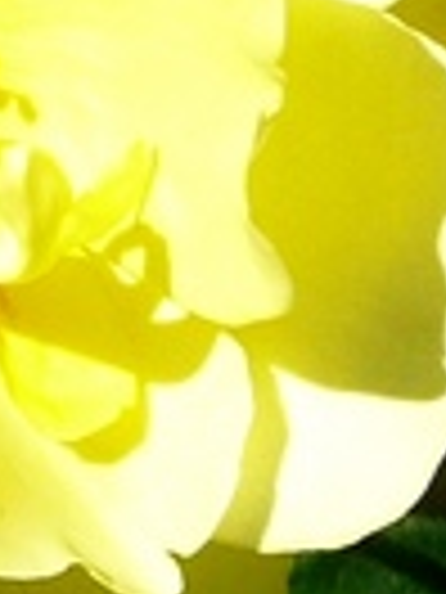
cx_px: -239
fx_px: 2010
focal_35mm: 117
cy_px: 40
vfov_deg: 16.6
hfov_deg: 12.0
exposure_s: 1/400
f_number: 5
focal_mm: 5.2
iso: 80
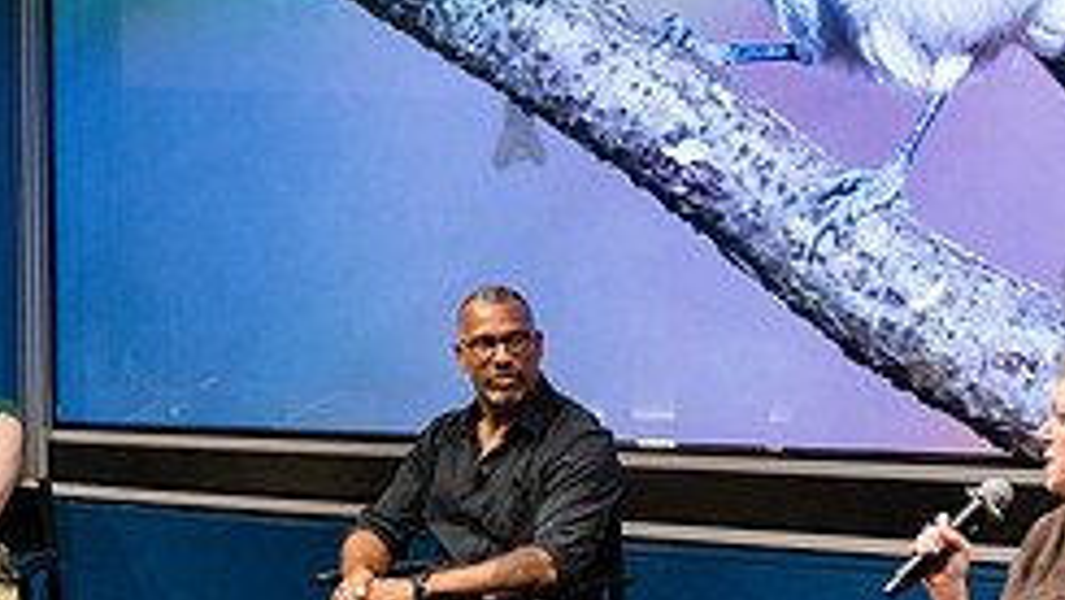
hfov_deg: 26.5
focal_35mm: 80
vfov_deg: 15.0
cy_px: 511
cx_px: 517
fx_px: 2260
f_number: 3.5
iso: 6400
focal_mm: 31
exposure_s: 1/200
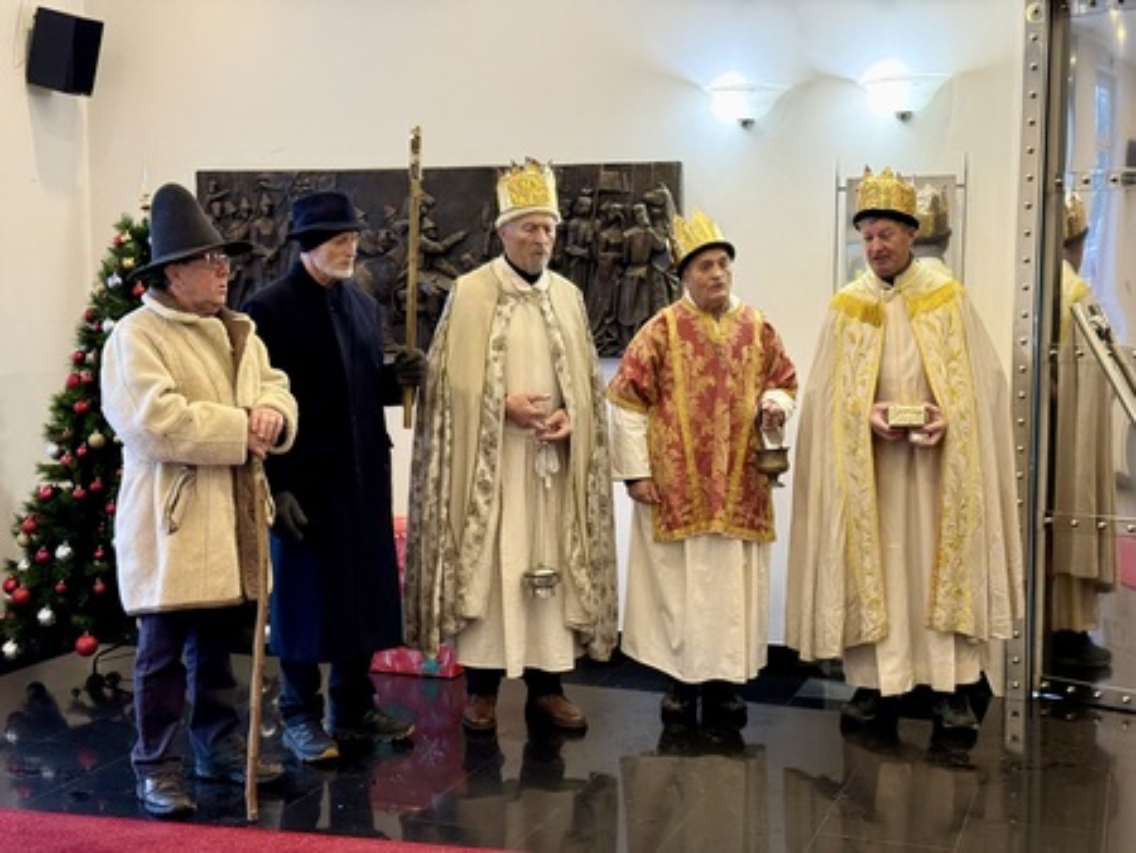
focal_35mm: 48
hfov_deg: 39.6
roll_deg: -0.4
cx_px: 568
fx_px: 1576
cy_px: 426
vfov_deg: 30.3
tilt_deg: -4.4
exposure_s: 1/33
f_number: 1.78
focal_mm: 6.76
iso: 250
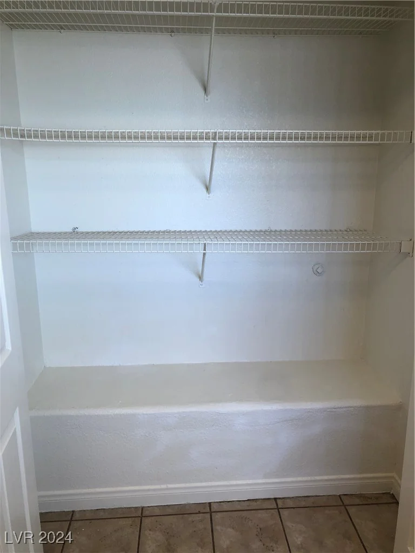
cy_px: 276
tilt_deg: -12.7
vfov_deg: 63.4
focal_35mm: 28
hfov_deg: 49.7
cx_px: 208
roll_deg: -0.3
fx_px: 448
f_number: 1.8
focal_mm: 4
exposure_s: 1/120
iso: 64
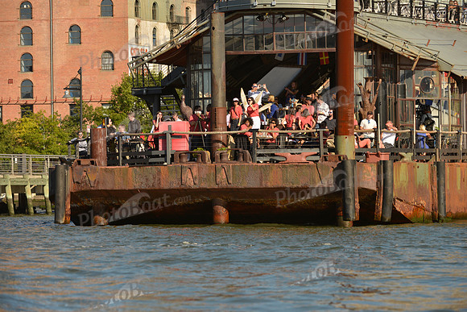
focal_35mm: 200
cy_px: 156
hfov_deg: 10.3
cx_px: 234
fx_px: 2595
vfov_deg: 6.9
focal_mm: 200
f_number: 5.6
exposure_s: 1/1000
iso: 200
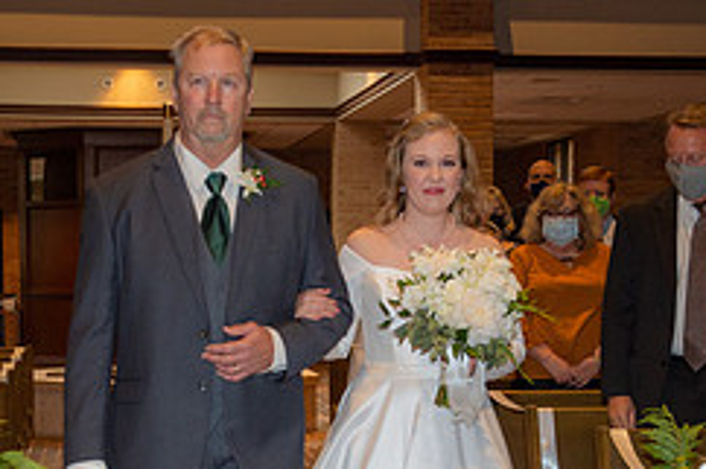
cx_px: 379
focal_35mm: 96
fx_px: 1881
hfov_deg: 21.3
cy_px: 399
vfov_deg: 14.1
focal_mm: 40
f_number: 5.6
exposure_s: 1/160
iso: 1250
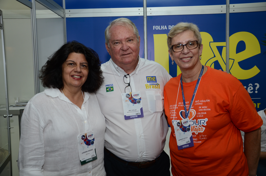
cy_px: 88
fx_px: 277
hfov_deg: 51.4
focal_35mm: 38
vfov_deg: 35.3
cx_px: 133
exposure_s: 1/100
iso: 500
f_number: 4.5
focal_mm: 25
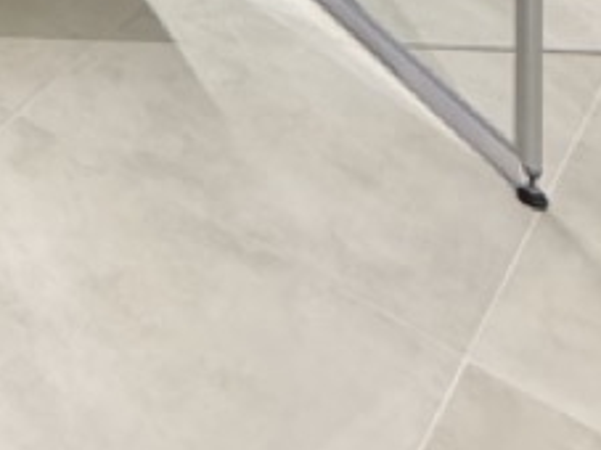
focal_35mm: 79
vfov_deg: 12.1
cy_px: -794
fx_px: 1371
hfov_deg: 19.3
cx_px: -453
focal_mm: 2.22
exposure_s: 1/100
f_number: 2.2
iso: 250
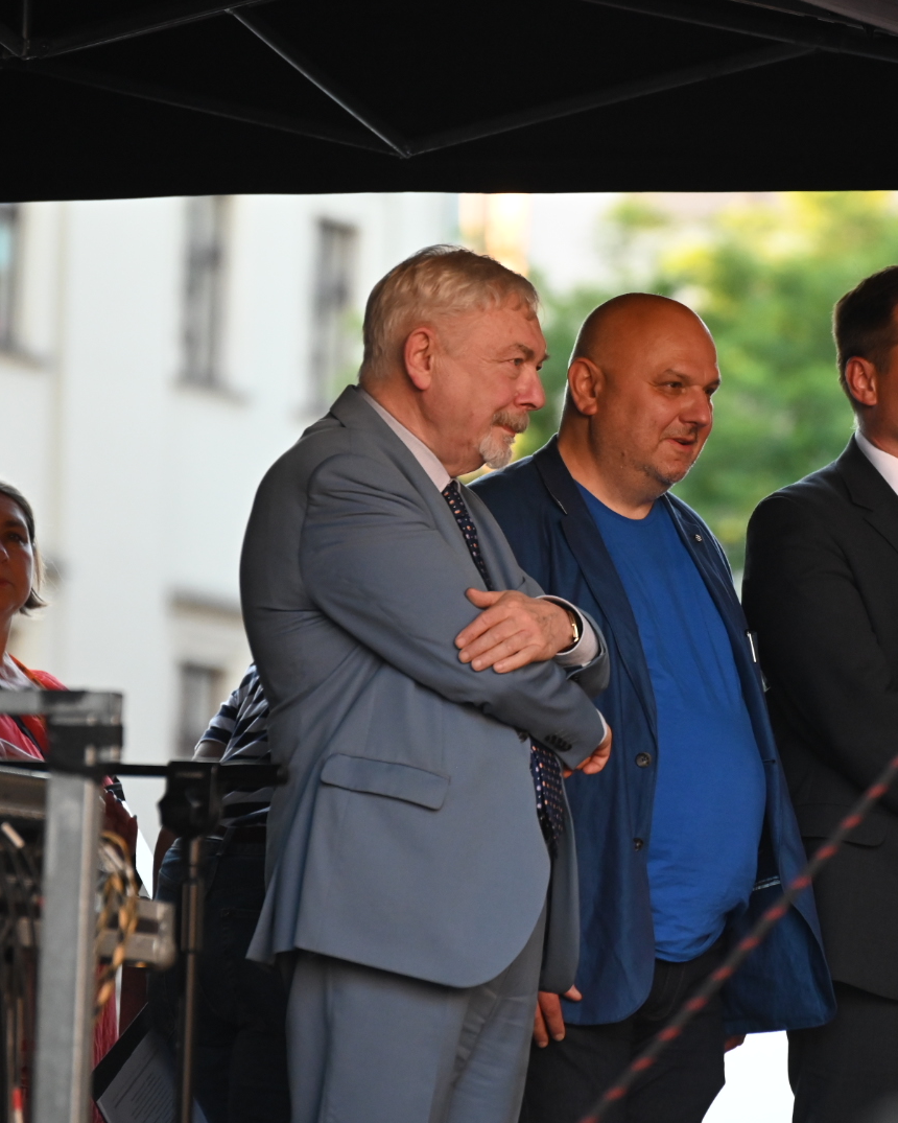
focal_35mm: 297
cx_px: 635
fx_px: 9867
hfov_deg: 5.2
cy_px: 560
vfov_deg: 6.5
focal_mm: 210
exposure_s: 1/500
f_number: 5.3
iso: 3200
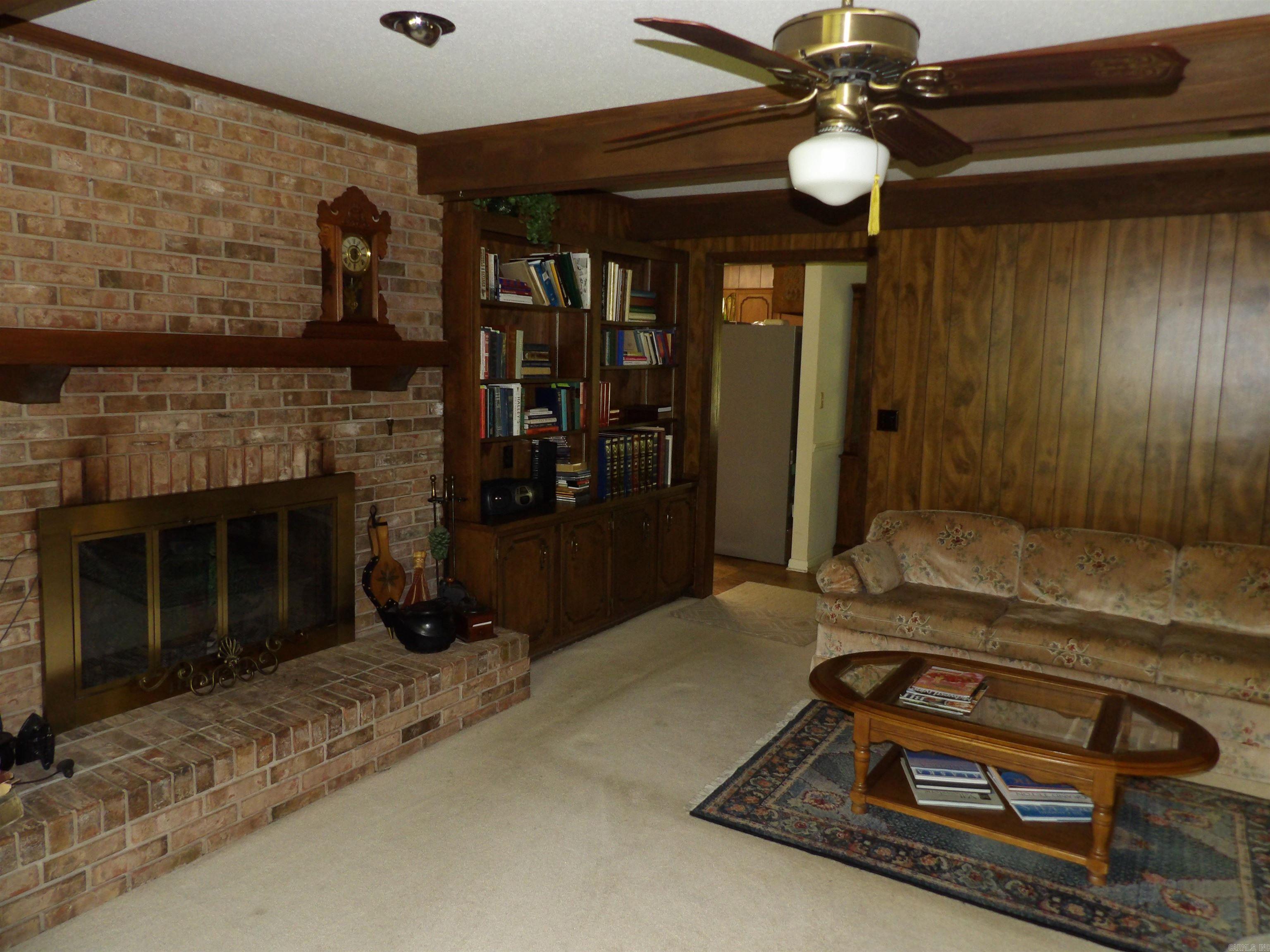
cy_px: 476
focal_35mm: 24
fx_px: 881
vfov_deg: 56.8
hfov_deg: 71.6
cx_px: 635
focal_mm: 4.3
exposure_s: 1/12
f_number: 3.2
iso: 250
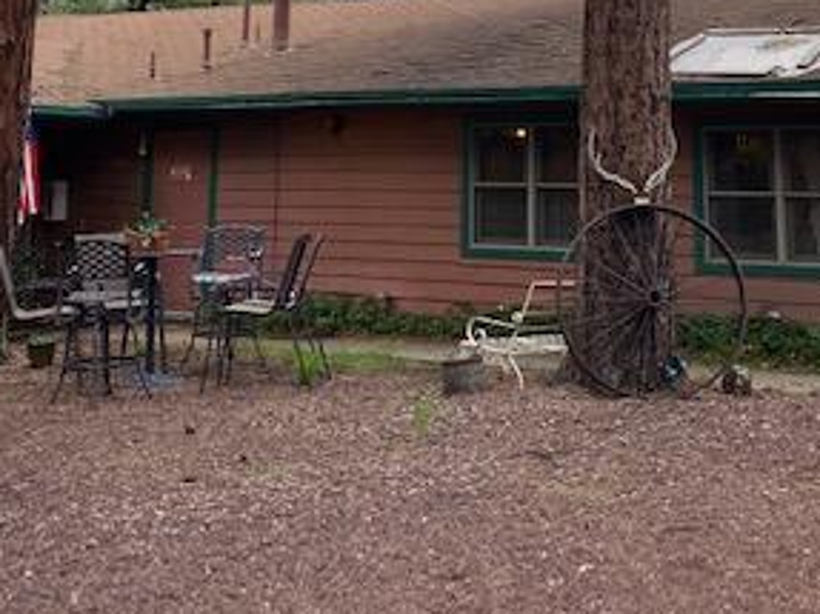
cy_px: -54
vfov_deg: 23.7
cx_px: 474
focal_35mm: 58
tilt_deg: +10.5
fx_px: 1373
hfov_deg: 33.2
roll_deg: -0.7
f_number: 1.8
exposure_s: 1/121
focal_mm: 4.25
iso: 64
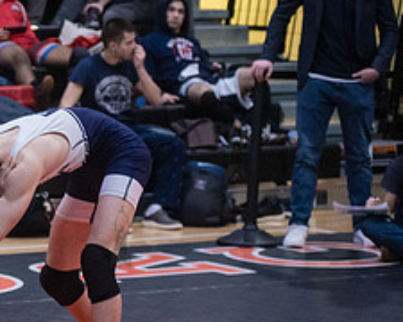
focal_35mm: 194
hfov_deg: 9.8
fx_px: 2314
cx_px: -111
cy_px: 149
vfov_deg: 8.0
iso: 8000
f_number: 3.5
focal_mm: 80
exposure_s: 1/640
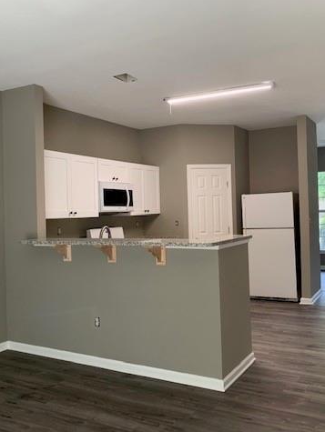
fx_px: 438
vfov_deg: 52.6
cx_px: 130
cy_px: 215
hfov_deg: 40.6
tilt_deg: +0.6
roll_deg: +1.8
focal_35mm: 35
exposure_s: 1/60
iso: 80
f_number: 1.8
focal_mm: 4.25
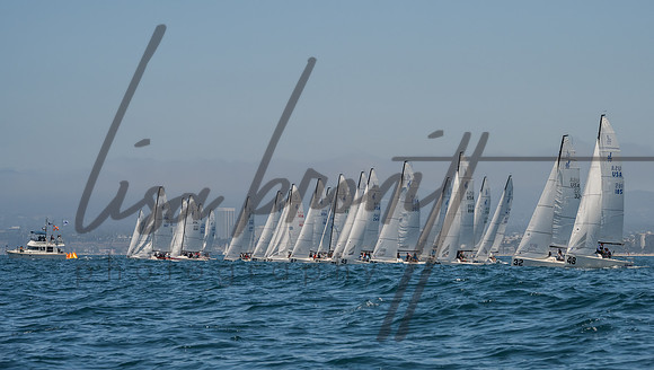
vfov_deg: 11.0
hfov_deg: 19.3
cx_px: 355
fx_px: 1923
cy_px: 156
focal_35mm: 111
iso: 640
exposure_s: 1/1000
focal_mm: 96
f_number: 9
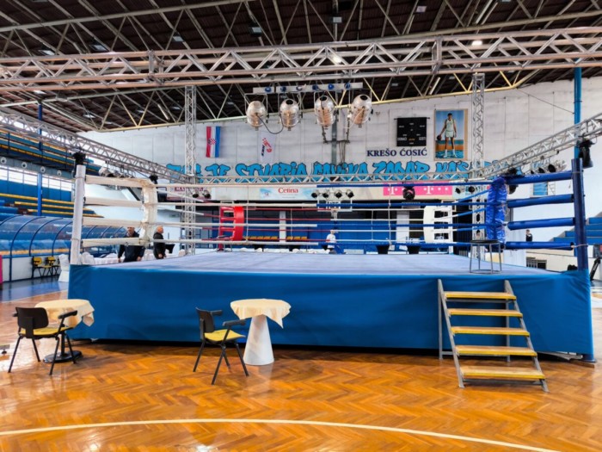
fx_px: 417
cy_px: 226
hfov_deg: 71.6
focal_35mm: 24
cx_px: 301
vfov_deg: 56.8
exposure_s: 1/50
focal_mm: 6.92
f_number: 1.9
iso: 125
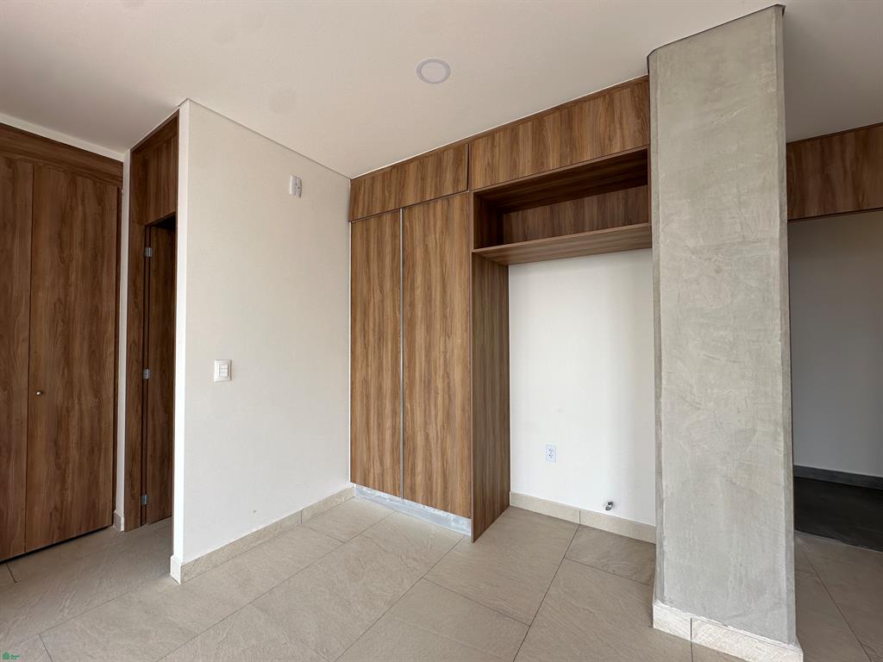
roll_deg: +0.1
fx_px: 357
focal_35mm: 14
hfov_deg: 102.1
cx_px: 442
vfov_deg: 85.7
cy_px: 331
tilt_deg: +1.6
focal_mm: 2.22
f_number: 2.2
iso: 40
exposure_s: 1/287
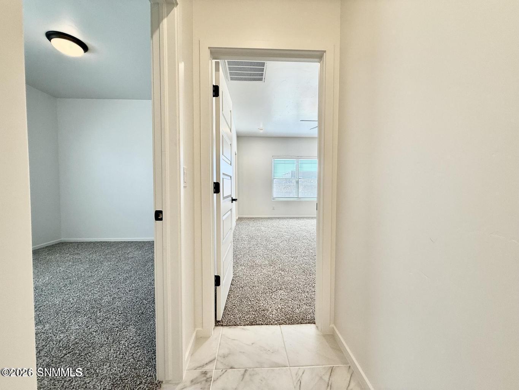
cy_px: 195
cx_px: 260
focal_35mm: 14
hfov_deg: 102.1
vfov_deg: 85.7
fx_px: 210
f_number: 2.2
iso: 64
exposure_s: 1/120
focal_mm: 2.22
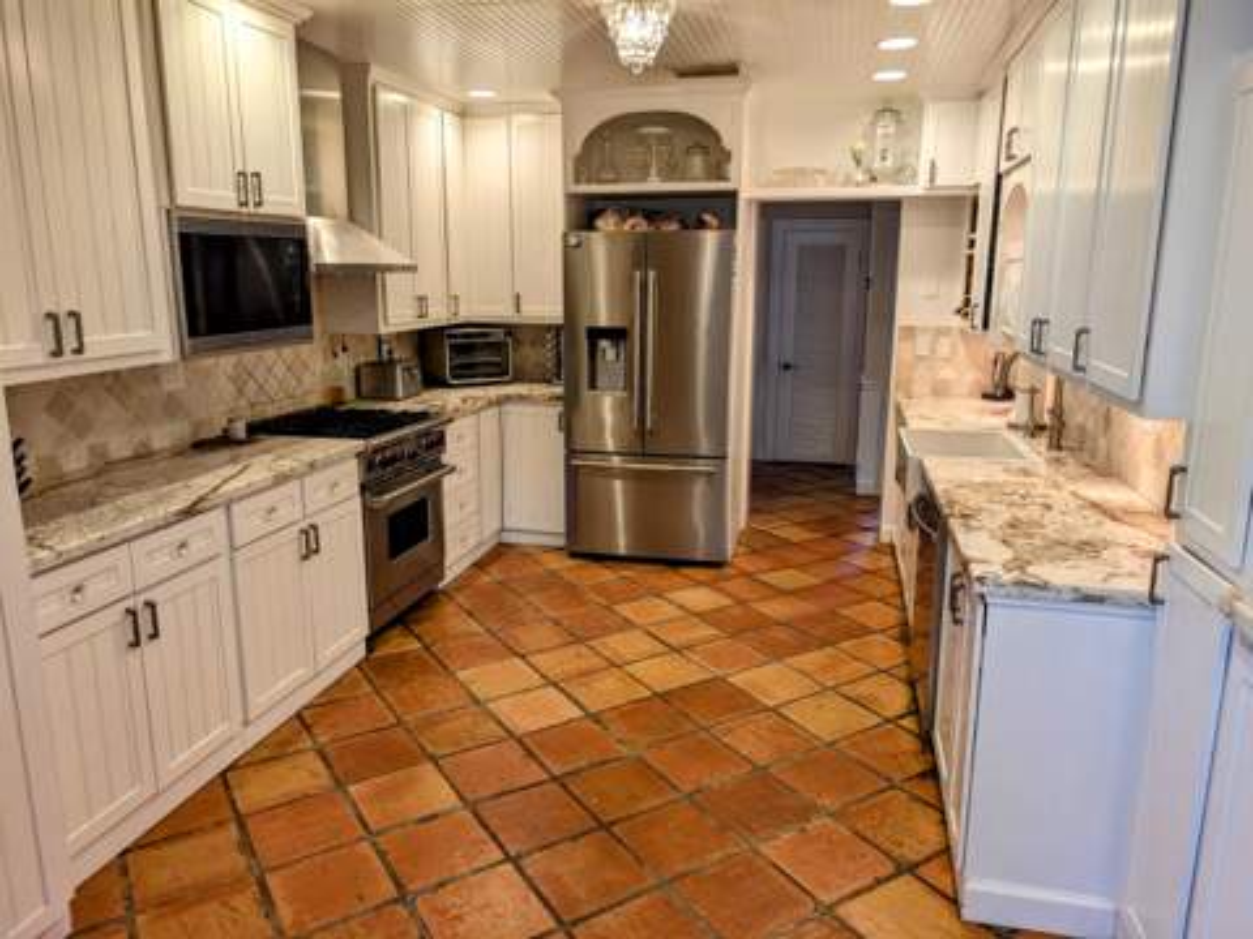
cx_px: 626
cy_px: 470
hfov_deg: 71.6
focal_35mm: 24
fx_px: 869
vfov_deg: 56.8
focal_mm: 6.9
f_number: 1.68
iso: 30
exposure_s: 1/24
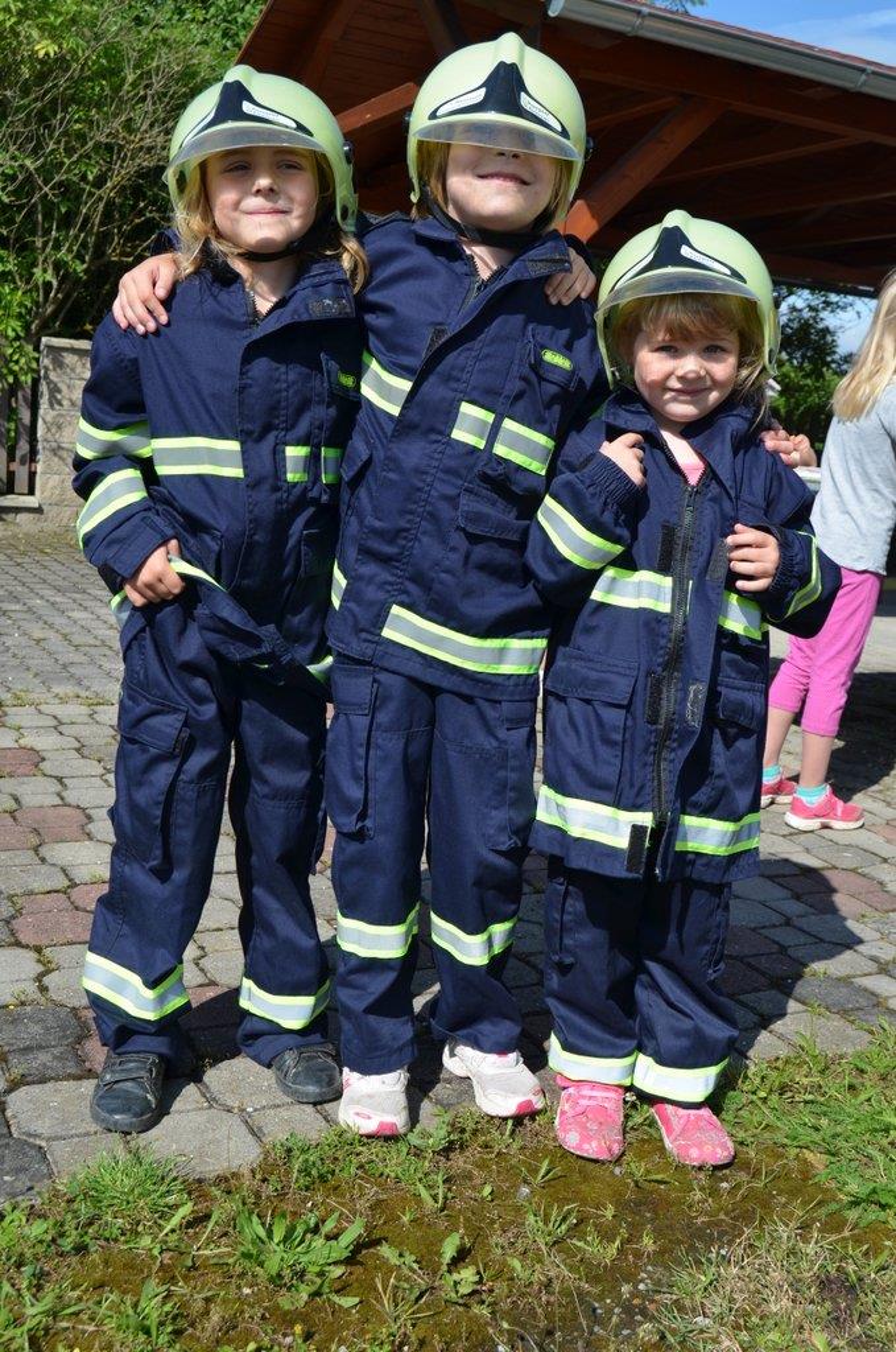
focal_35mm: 36
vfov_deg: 53.2
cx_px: 448
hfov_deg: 36.7
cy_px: 676
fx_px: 1349
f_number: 8
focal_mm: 24
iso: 100
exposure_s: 1/250
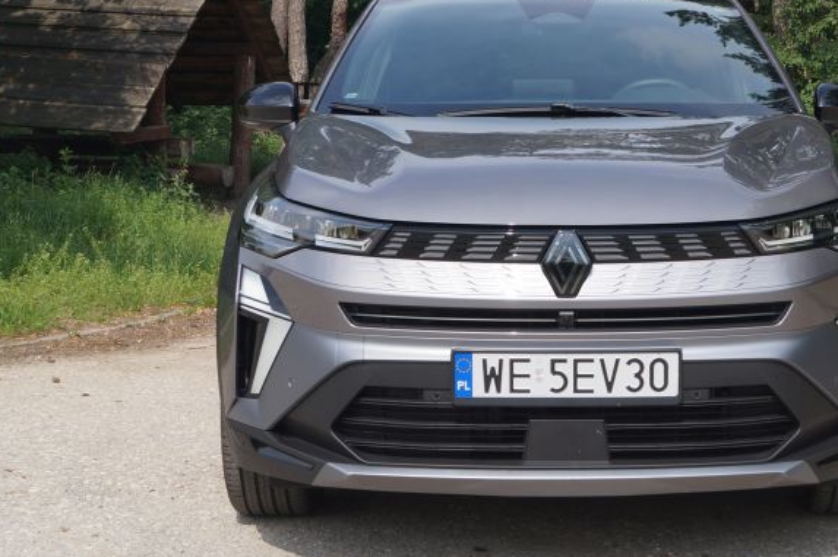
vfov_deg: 18.1
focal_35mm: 75
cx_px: 569
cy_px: 230
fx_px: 1744
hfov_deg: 26.8
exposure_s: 1/250
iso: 100
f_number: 8
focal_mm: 28
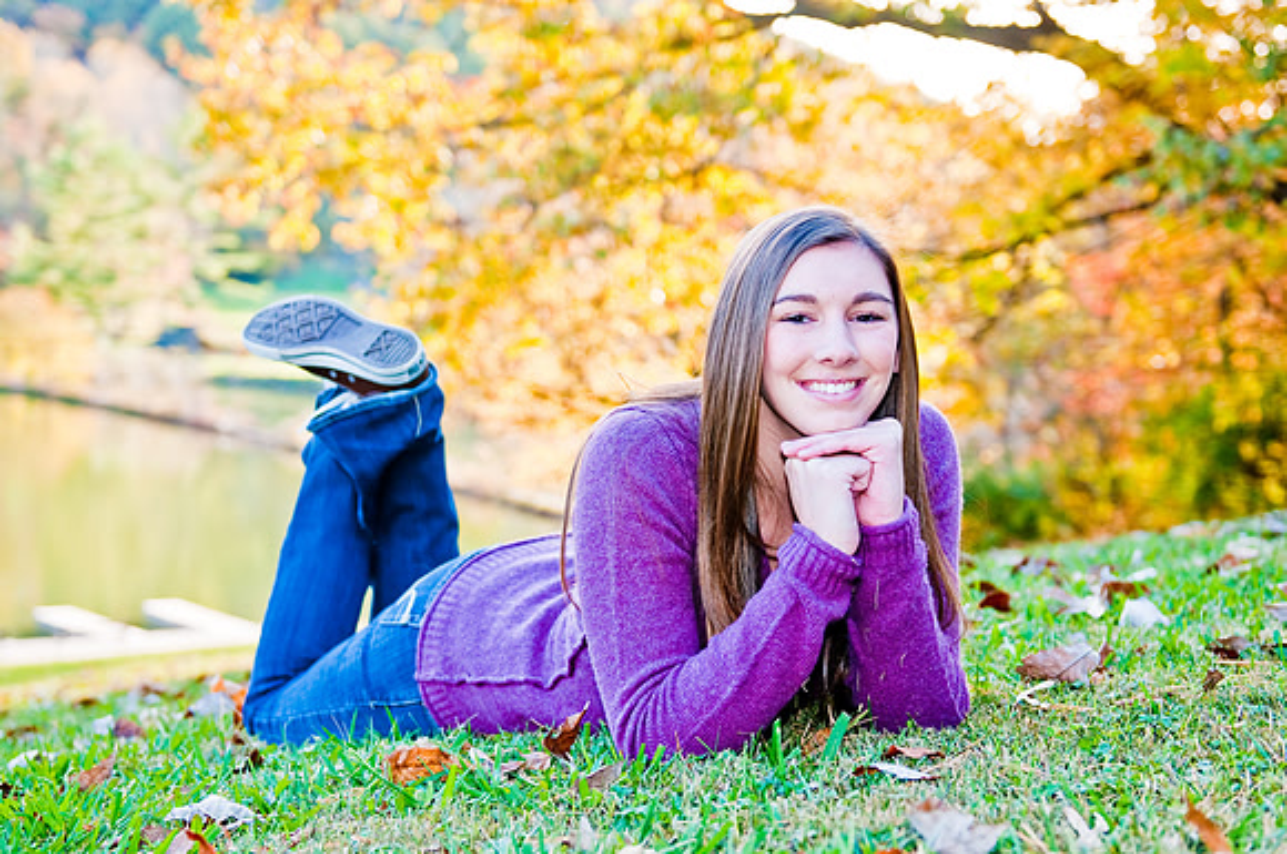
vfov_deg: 22.6
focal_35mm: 60
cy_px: 427
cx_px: 644
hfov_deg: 33.4
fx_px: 2142
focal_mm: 40
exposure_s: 1/160
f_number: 2.8
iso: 100
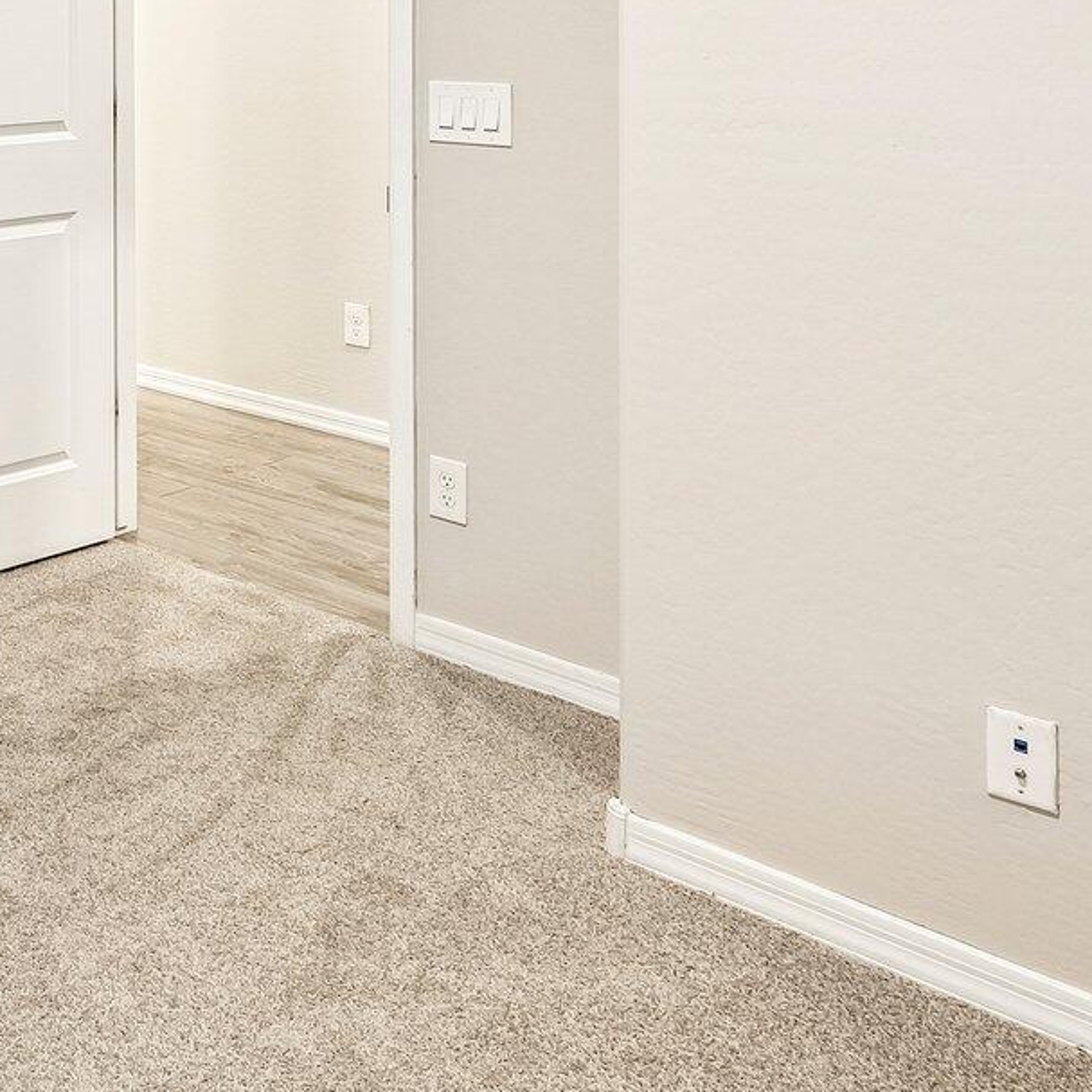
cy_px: 28
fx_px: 1535
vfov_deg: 35.8
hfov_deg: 32.0
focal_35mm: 43
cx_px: -246
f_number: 8
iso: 400
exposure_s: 1/5
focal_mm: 10
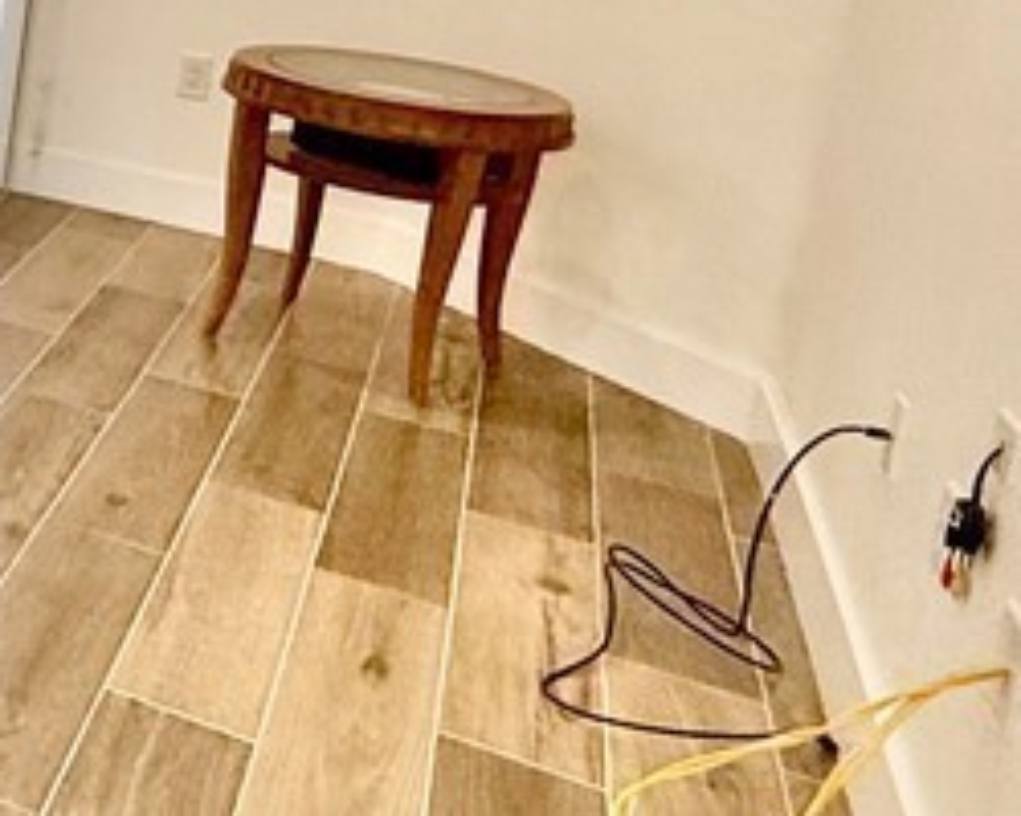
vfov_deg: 25.4
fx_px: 1692
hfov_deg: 22.9
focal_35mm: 56
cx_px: -707
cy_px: -49
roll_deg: -3.7
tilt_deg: -8.2
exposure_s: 1/120
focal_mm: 2.22
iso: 160
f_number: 2.2
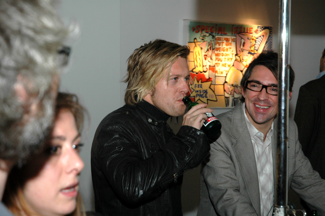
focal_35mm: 84
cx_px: 162
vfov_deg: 16.2
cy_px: 108
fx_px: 757
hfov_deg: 24.2
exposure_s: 1/60
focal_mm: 56
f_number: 5
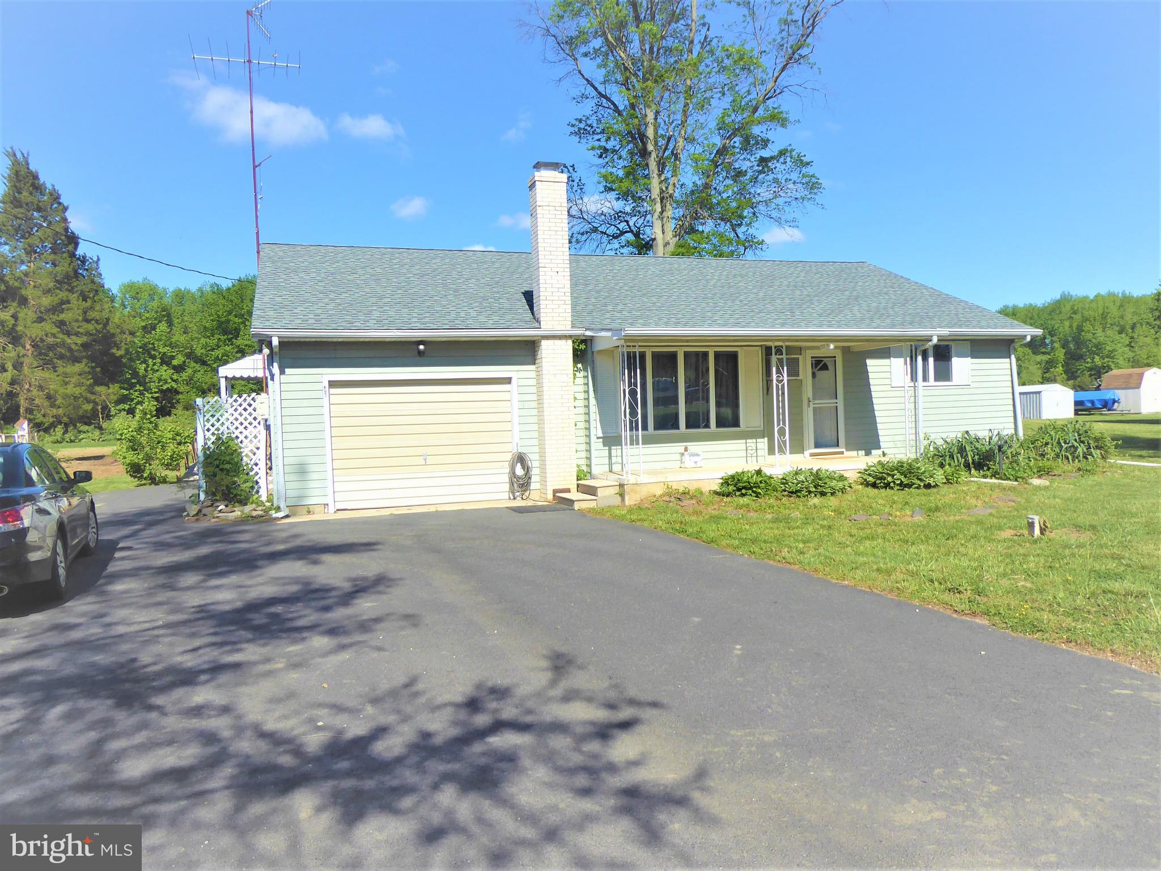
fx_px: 838
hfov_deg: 69.4
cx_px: 580
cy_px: 436
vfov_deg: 54.9
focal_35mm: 25
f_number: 3.3
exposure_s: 1/1300
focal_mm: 4.3
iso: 80
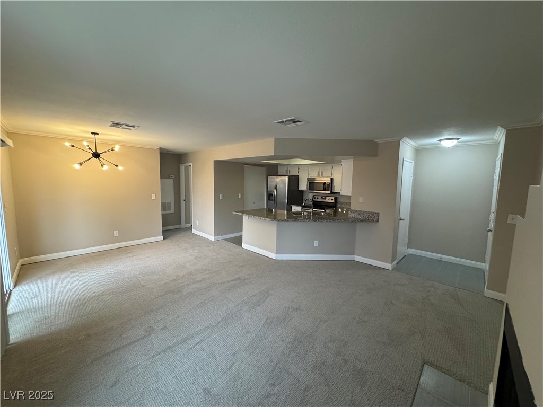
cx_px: 272
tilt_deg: -7.0
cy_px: 204
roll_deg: -1.5
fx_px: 220
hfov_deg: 102.1
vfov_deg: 85.7
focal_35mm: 14
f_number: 2.2
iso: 250
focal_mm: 2.22
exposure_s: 1/120
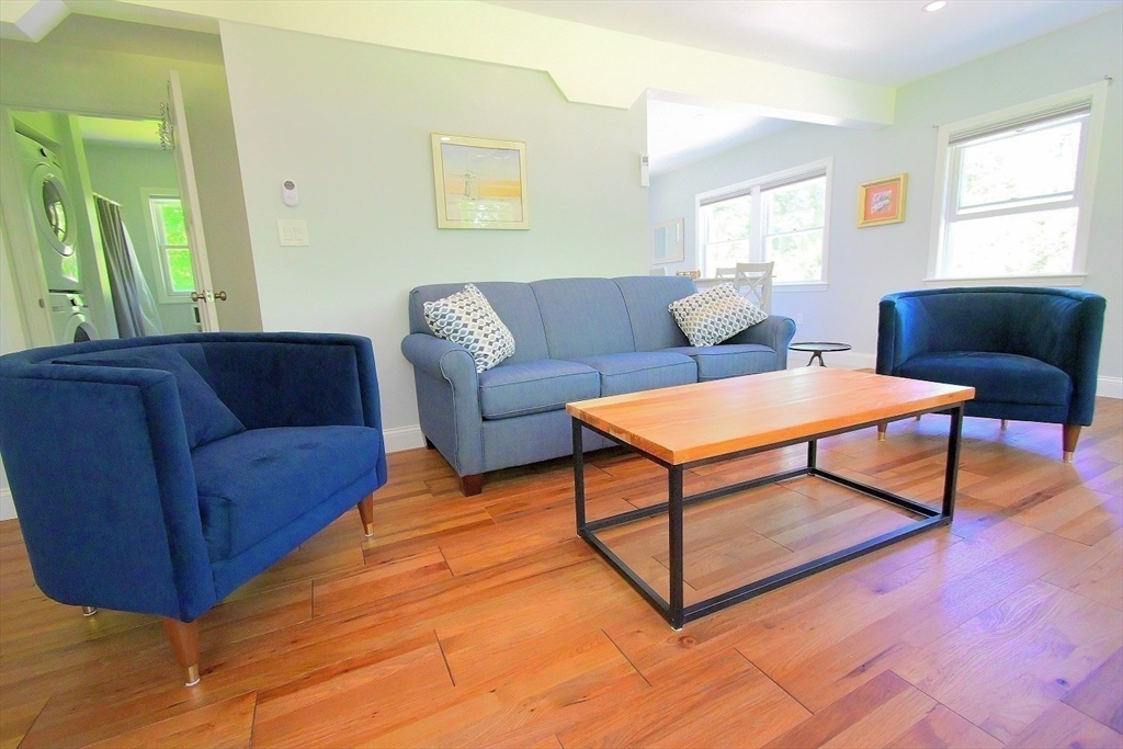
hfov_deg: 100.4
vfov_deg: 77.3
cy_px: 374
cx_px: 562
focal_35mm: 15
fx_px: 468
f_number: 4.5
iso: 3200
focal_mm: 10
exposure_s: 1/100
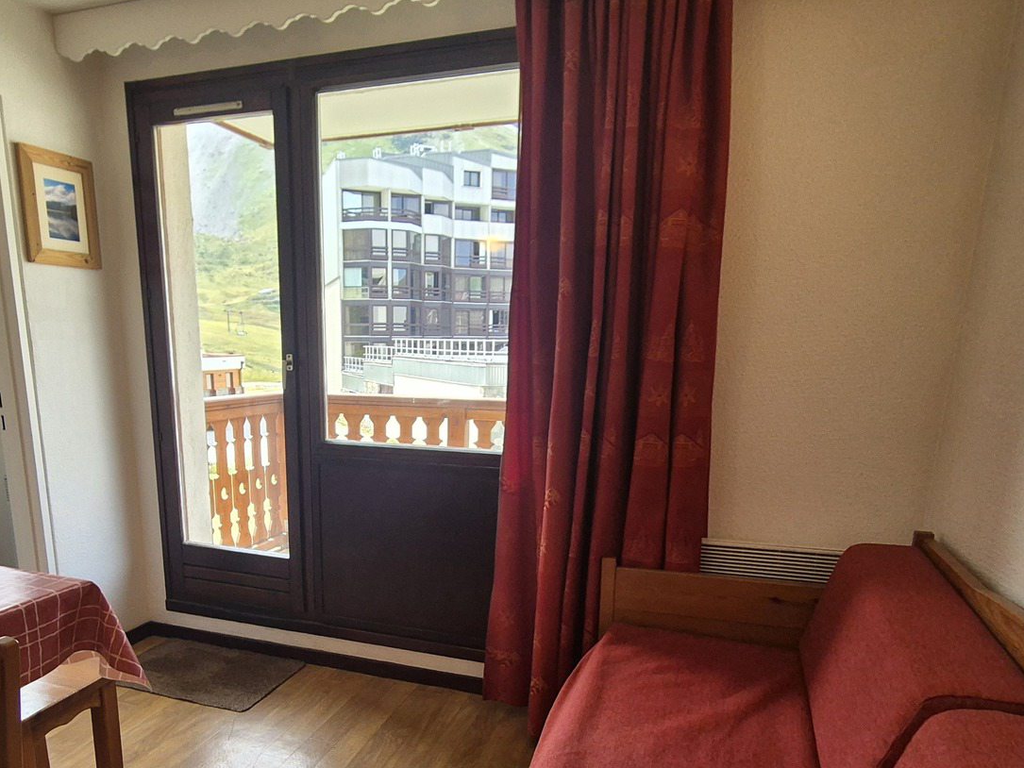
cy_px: 511
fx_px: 680
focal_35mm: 23
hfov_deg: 73.3
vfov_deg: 57.6
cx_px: 422
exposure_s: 1/359
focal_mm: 2.2
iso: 160
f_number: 2.2
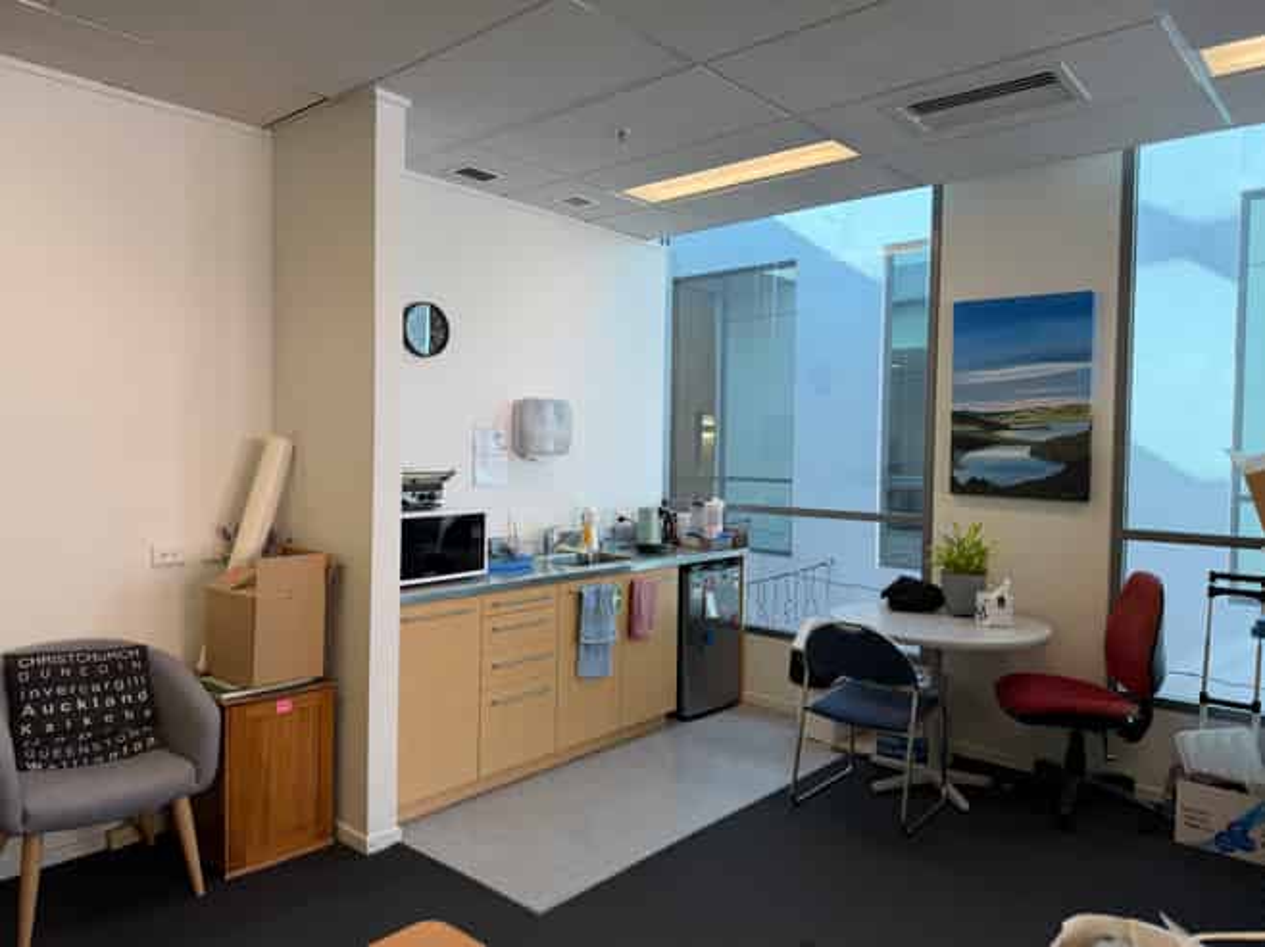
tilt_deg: -2.0
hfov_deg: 71.6
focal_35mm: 24
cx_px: 632
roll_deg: -0.5
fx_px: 877
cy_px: 474
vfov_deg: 56.8
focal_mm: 6.76
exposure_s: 1/128
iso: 64
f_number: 1.78
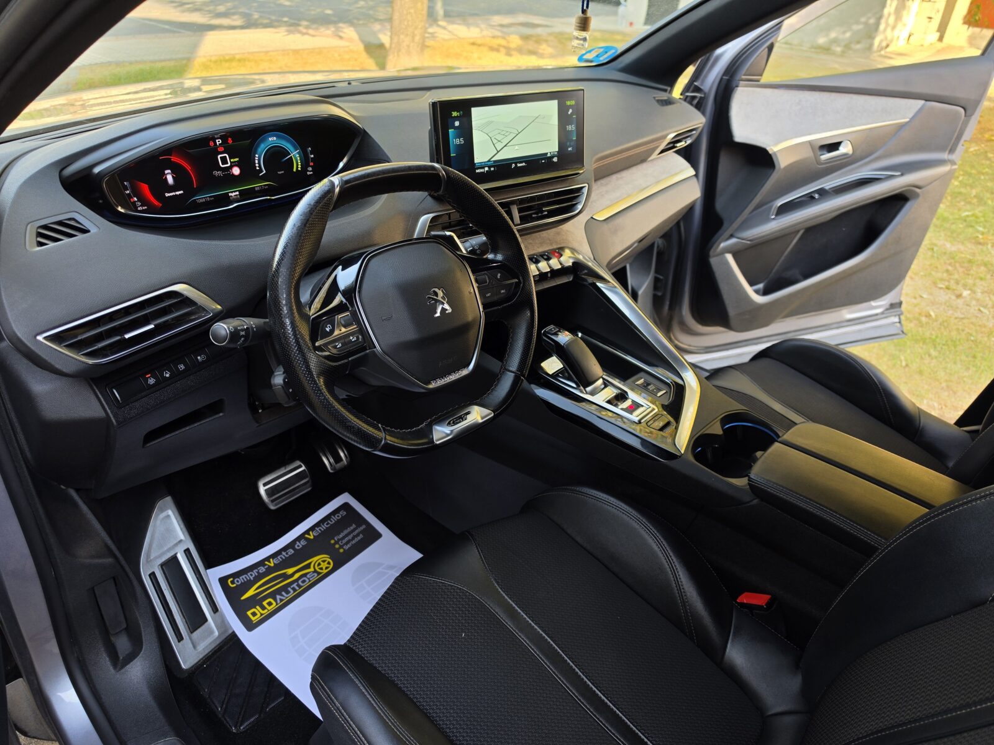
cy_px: 372
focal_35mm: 23
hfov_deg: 73.9
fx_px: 660
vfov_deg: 58.9
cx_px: 497
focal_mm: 6.5
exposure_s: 1/180
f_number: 1.4
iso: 25
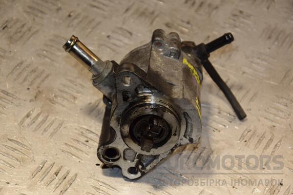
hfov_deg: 17.1
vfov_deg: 11.4
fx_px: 977
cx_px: 146
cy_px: 98
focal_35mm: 120
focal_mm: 80
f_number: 5.6
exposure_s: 1/200
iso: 800
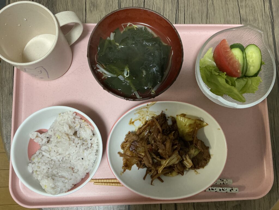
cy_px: 105
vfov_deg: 49.7
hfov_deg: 63.4
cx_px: 140
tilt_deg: -81.6
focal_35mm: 28
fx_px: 226
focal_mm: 3
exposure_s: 1/60
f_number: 1.8
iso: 160
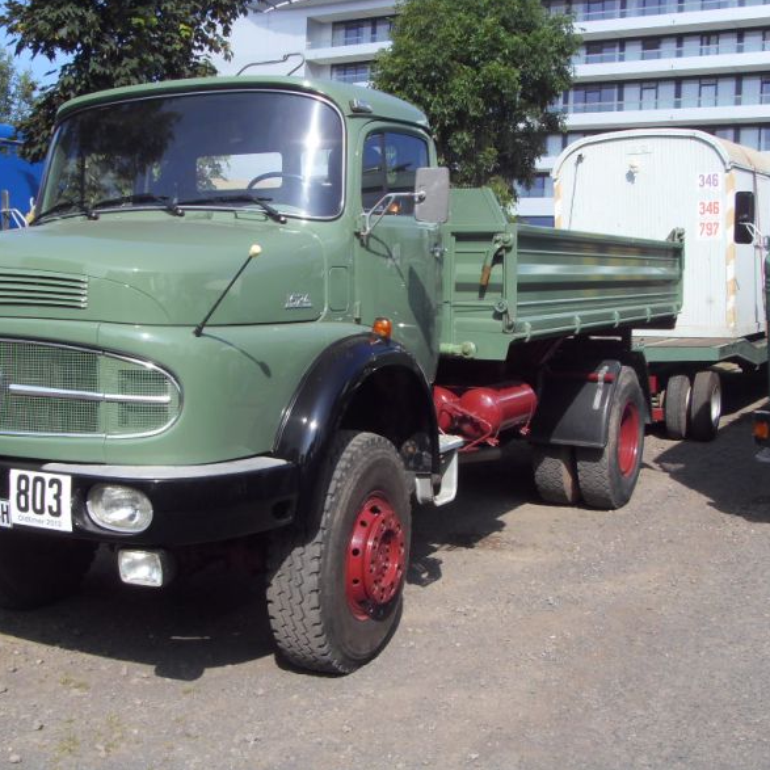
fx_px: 1183
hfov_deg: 35.9
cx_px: 311
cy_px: 379
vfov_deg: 36.1
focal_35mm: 47
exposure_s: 1/250
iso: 80
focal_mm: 6.6
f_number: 6.2
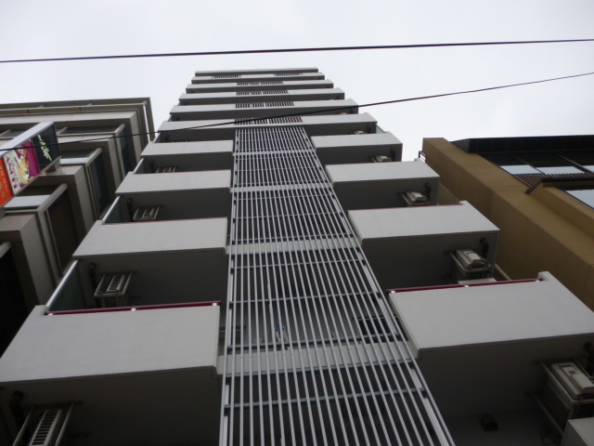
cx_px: 297
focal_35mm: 28
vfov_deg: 49.7
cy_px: 223
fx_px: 480
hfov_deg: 63.4
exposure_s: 1/60
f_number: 3.1
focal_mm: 5
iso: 100
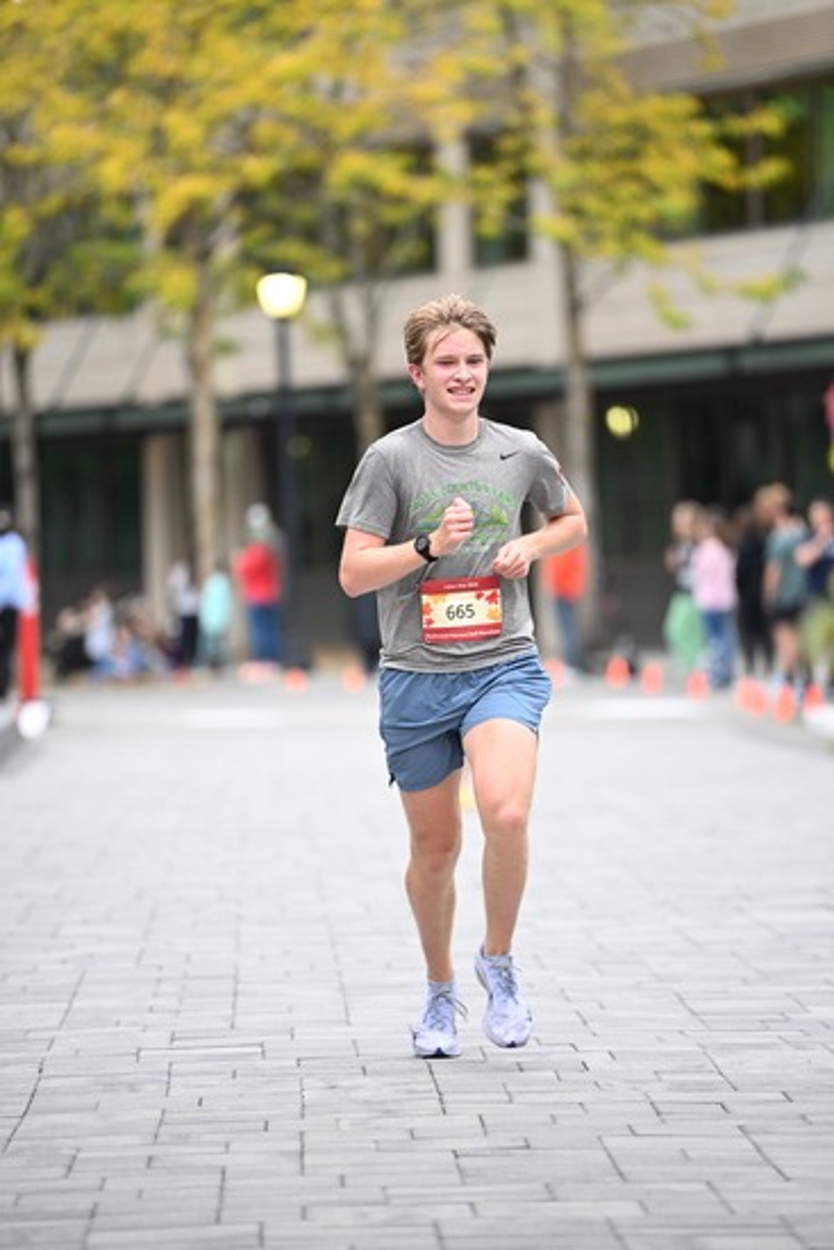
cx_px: 417
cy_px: 625
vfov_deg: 10.3
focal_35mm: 200
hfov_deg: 6.9
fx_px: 6945
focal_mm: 200
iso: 1600
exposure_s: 1/800
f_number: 2.8
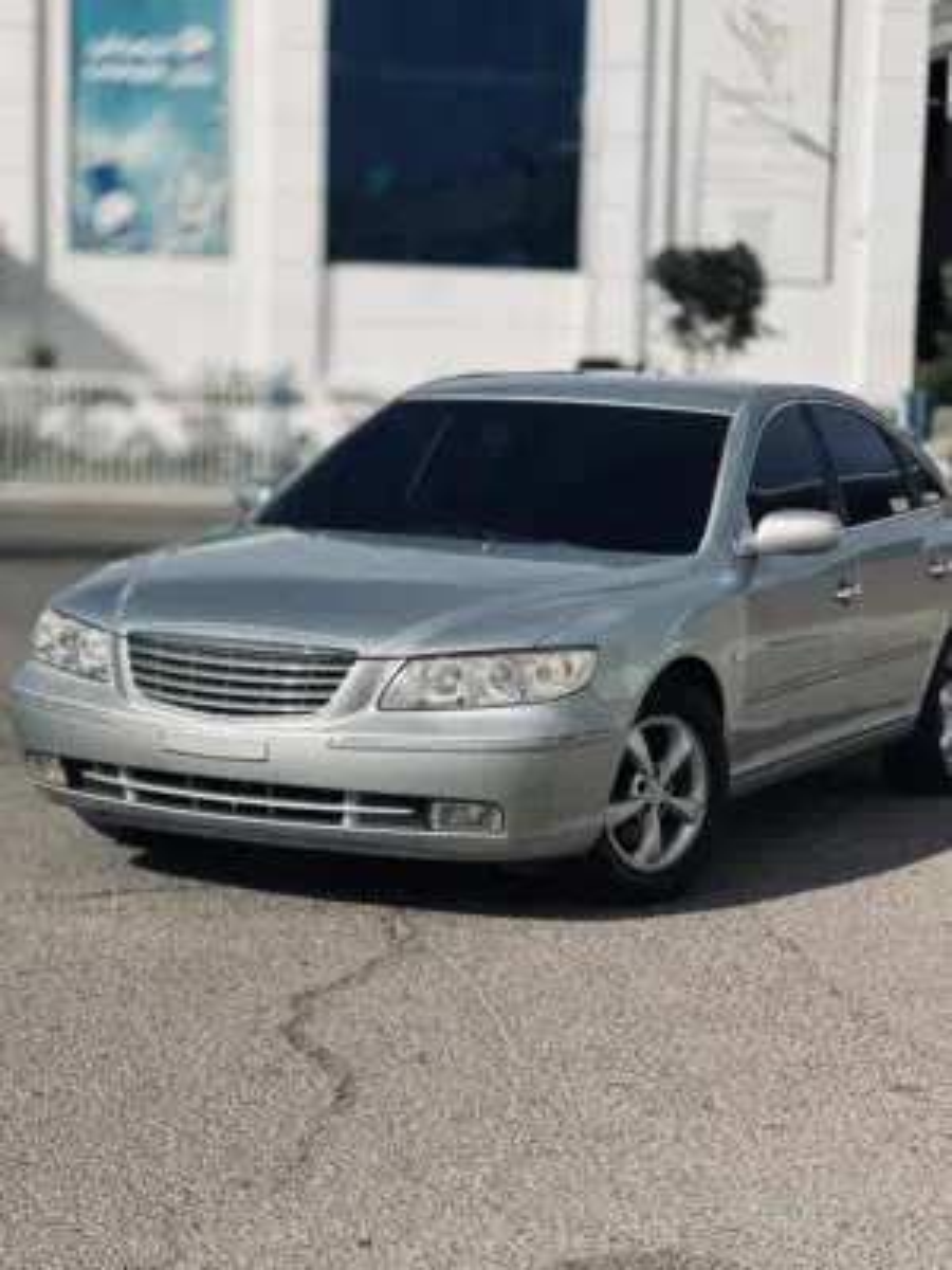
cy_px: 635
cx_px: 476
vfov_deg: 25.3
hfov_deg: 19.1
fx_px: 2824
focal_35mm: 77
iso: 32
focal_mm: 9
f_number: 2.8
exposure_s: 1/1107
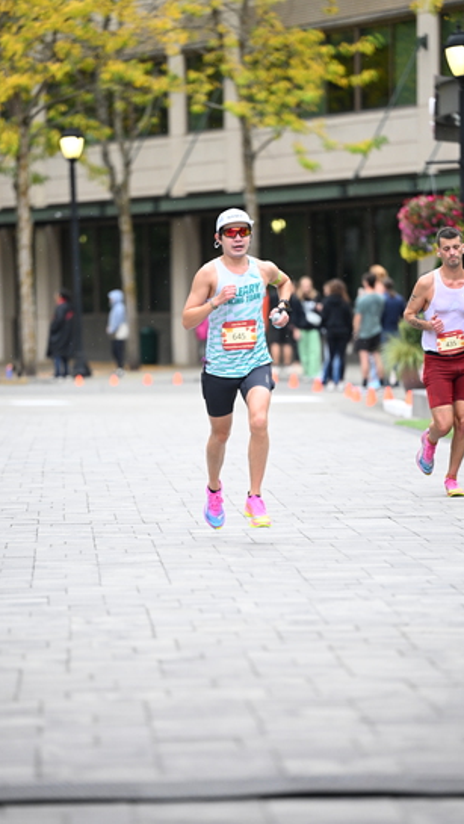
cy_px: 410
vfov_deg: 11.6
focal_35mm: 185
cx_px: 244
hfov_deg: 6.6
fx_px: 4042
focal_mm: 175
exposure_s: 1/1250
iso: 1600
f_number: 2.8
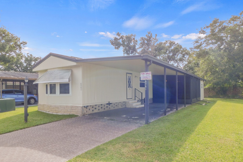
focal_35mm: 24
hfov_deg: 73.7
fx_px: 162
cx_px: 122
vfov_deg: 53.1
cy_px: 81
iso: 125
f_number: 3
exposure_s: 1/800
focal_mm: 4
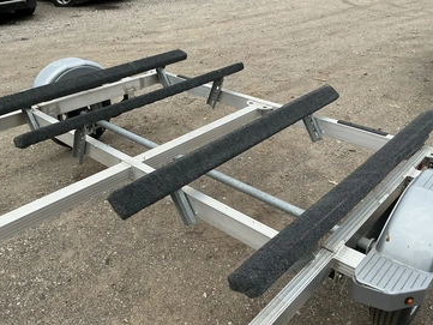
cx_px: 204
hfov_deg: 58.3
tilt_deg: -29.5
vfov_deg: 45.5
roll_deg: +1.6
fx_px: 388
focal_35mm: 31
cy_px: 161
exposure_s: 1/1311
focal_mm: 3
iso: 25
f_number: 1.8
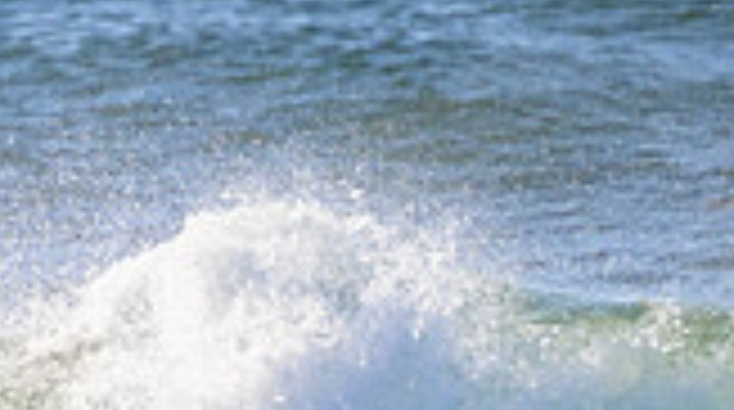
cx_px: -117
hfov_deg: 0.7
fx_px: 58070
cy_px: 746
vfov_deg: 0.4
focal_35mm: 2989
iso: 1100
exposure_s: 1/2000
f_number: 11
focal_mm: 800
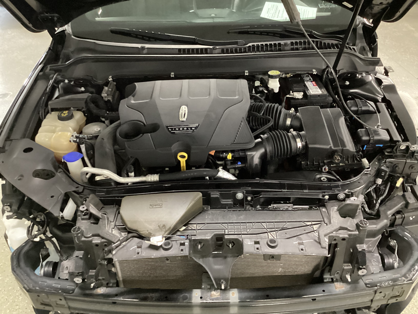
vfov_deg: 45.4
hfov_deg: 58.4
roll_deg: +1.4
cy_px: 157
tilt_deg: -37.8
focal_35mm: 31
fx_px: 374
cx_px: 209
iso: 640
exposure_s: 1/20
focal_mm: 3.3
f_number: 2.4
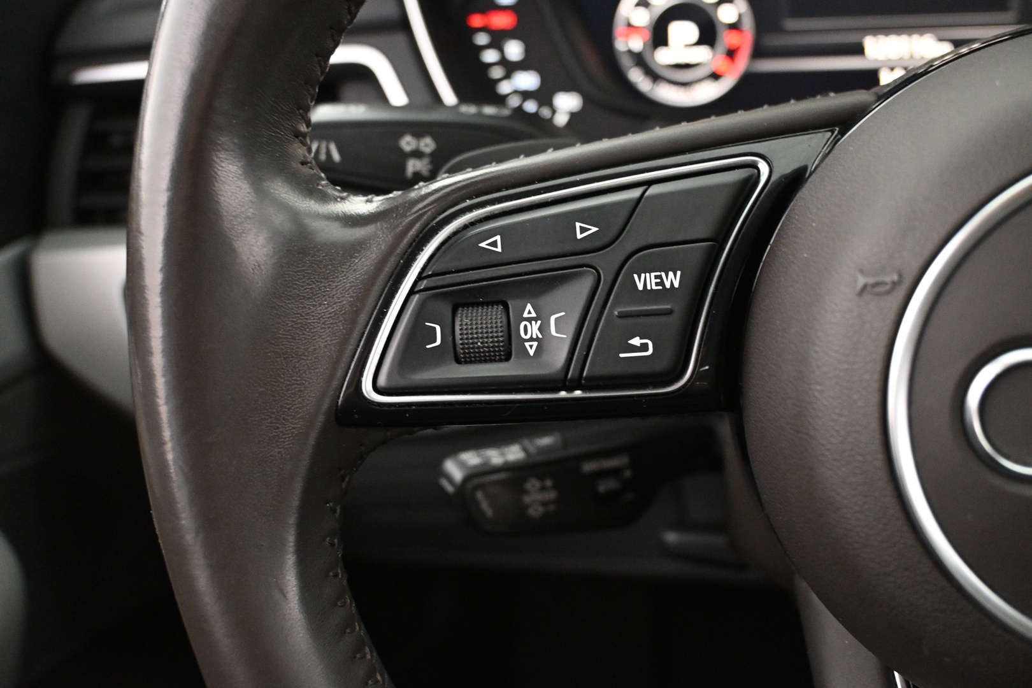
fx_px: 1139
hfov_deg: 48.7
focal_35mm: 40
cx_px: 516
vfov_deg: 33.6
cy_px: 344
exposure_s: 1/20
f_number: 4.5
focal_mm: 26.5
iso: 4000
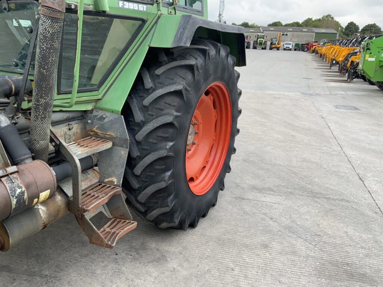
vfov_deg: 48.2
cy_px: 144
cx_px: 192
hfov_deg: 61.7
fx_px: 321
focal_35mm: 29
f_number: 1.8
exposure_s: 1/289
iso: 16
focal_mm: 3
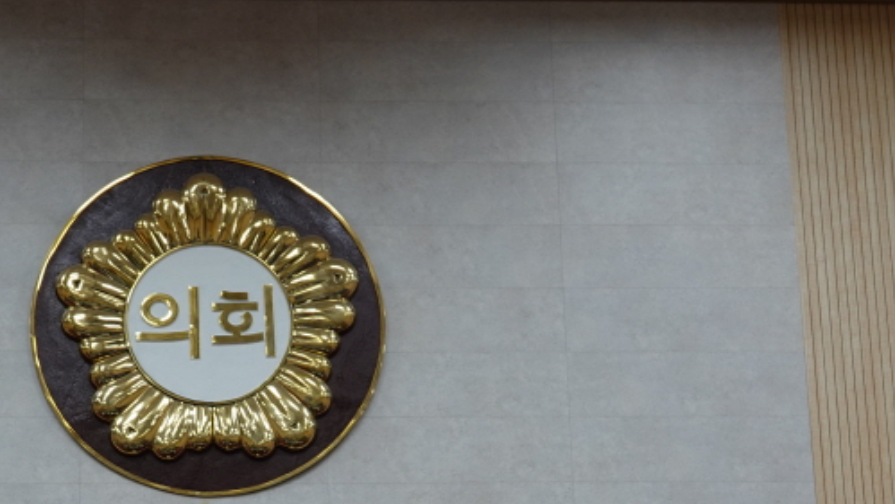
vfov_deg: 17.9
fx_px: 1543
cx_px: 273
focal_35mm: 65
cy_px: 558
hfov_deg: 32.0
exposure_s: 1/40
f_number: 2.8
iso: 100
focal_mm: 11.51
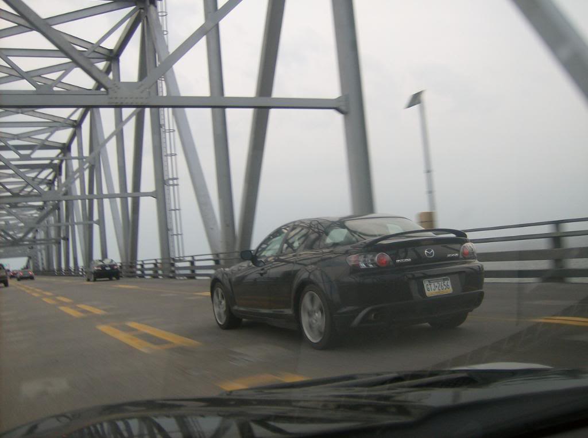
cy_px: 219
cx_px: 294
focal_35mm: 36
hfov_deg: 51.5
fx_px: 610
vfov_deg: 39.5
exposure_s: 1/95
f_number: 2.8
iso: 100
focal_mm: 6
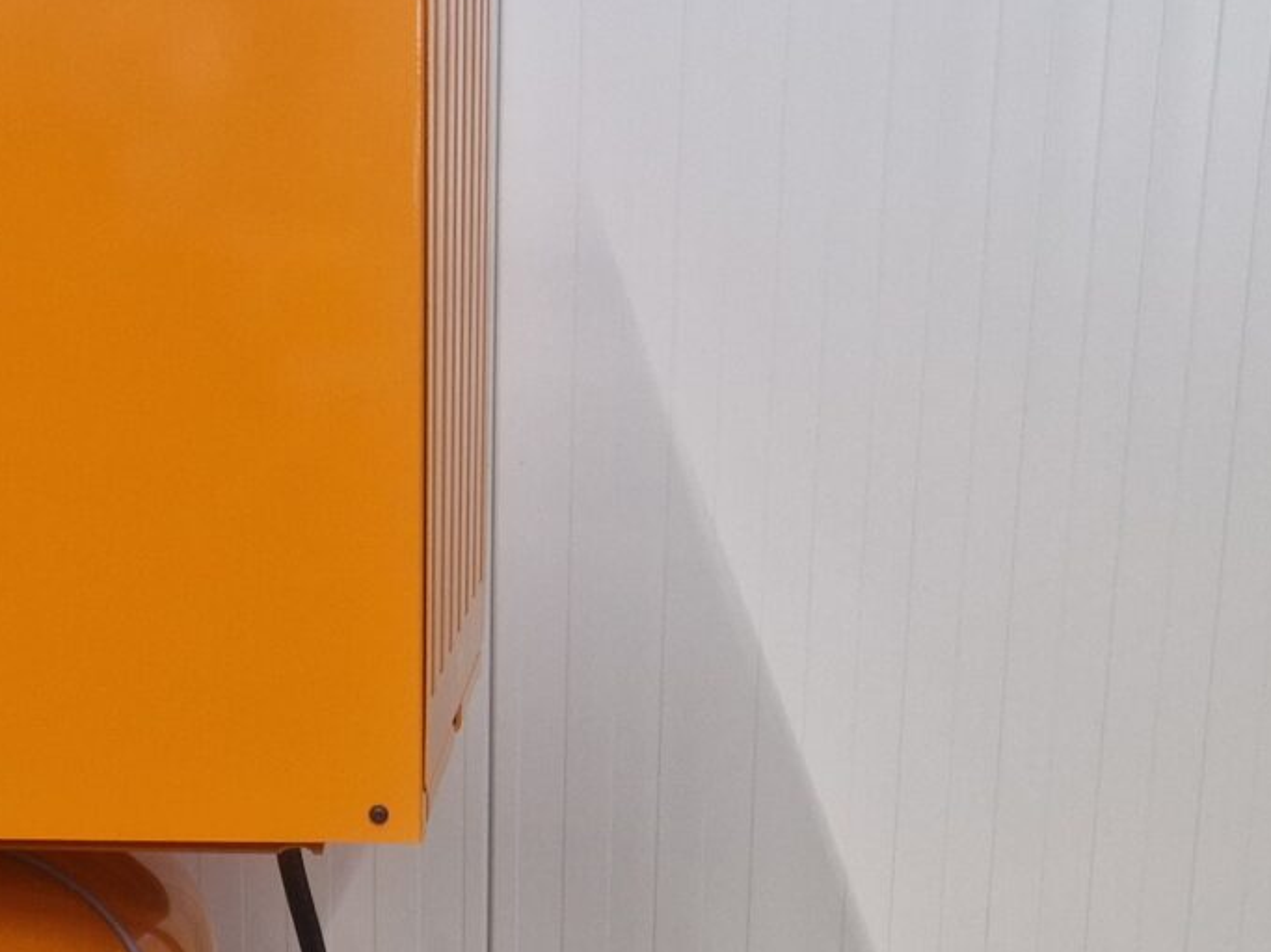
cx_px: 47
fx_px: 2533
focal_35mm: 69
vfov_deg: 20.4
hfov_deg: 26.9
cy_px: 1012
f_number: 1.8
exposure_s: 1/100
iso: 50
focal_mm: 5.4
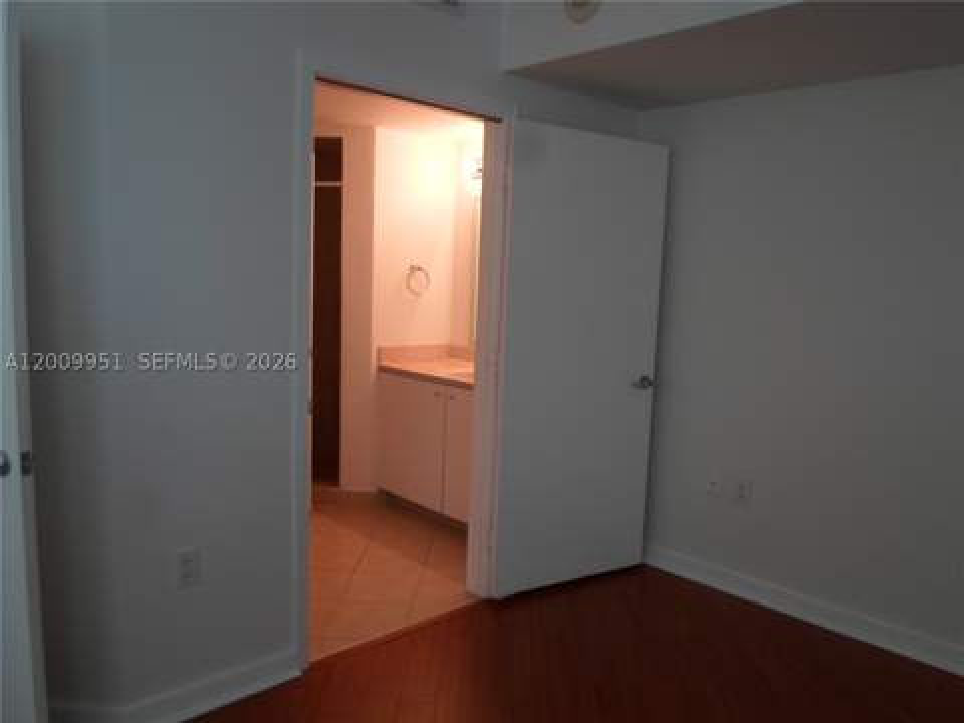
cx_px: 482
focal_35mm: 25
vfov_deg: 54.9
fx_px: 696
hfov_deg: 69.4
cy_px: 362
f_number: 2.5
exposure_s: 1/30
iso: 80
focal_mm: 4.5
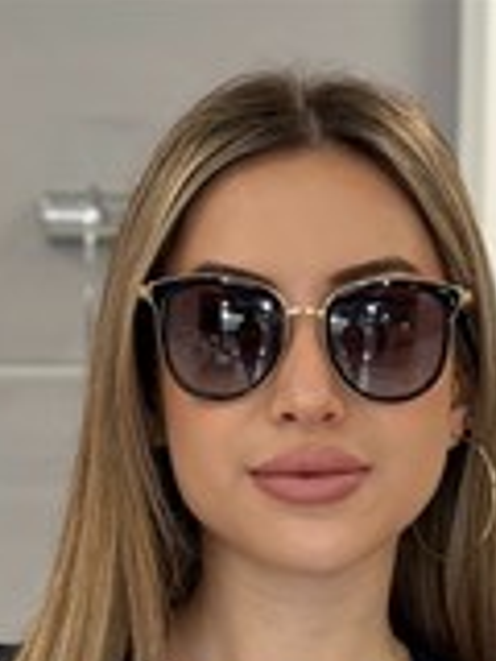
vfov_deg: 11.9
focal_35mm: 156
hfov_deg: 9.5
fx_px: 2980
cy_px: 1066
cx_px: 289
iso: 160
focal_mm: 6.76
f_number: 1.78
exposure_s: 1/60
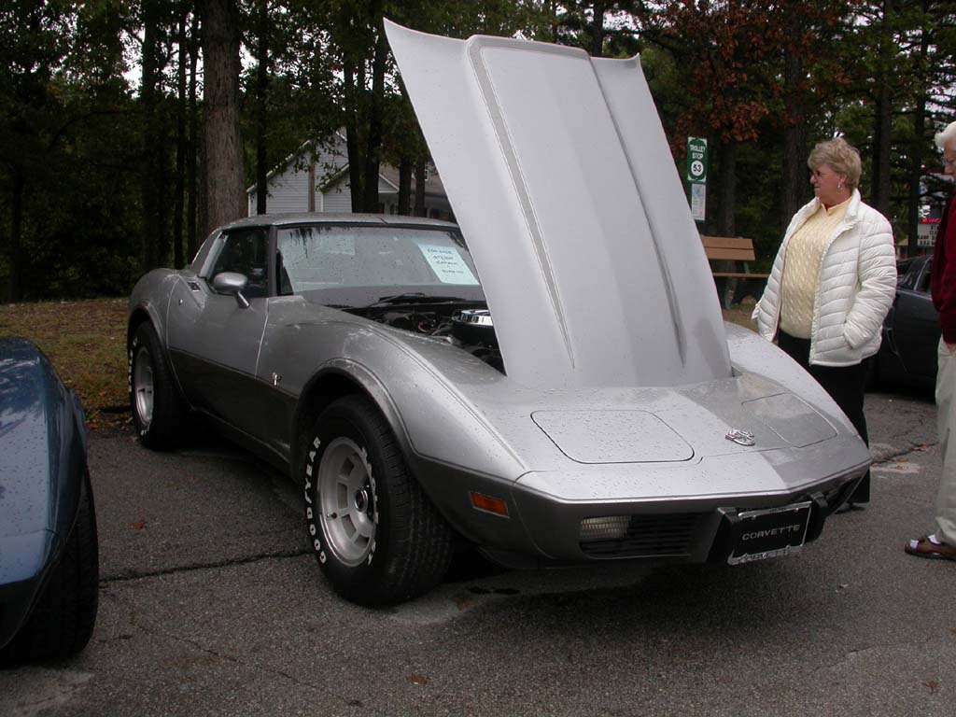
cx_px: 478
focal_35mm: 38
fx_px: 1049
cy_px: 358
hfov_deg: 49.0
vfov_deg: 37.7
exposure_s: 1/208
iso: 100
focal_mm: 7.85
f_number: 6
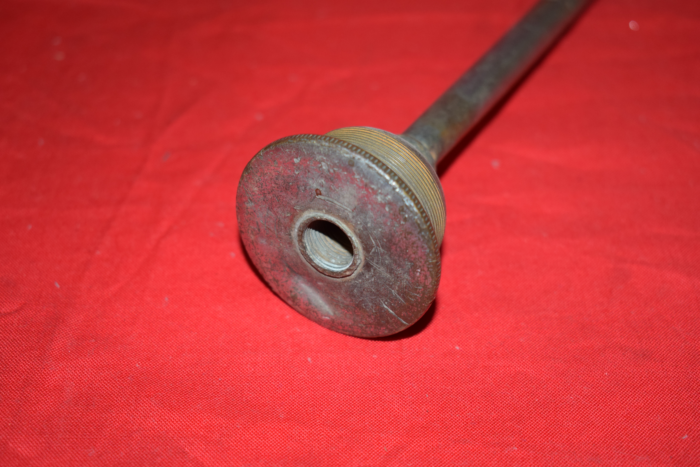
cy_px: 234
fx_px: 1109
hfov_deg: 35.0
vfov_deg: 23.8
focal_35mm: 57
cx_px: 350
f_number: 5
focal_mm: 38
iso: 640
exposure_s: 1/160
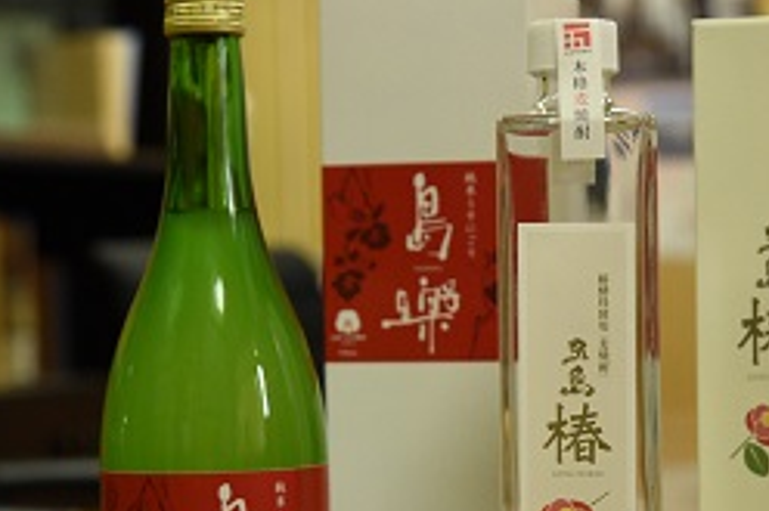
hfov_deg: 16.1
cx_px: 509
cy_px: 359
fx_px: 2711
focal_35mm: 127
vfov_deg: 10.8
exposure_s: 1/80
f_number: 5.6
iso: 2800
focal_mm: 70
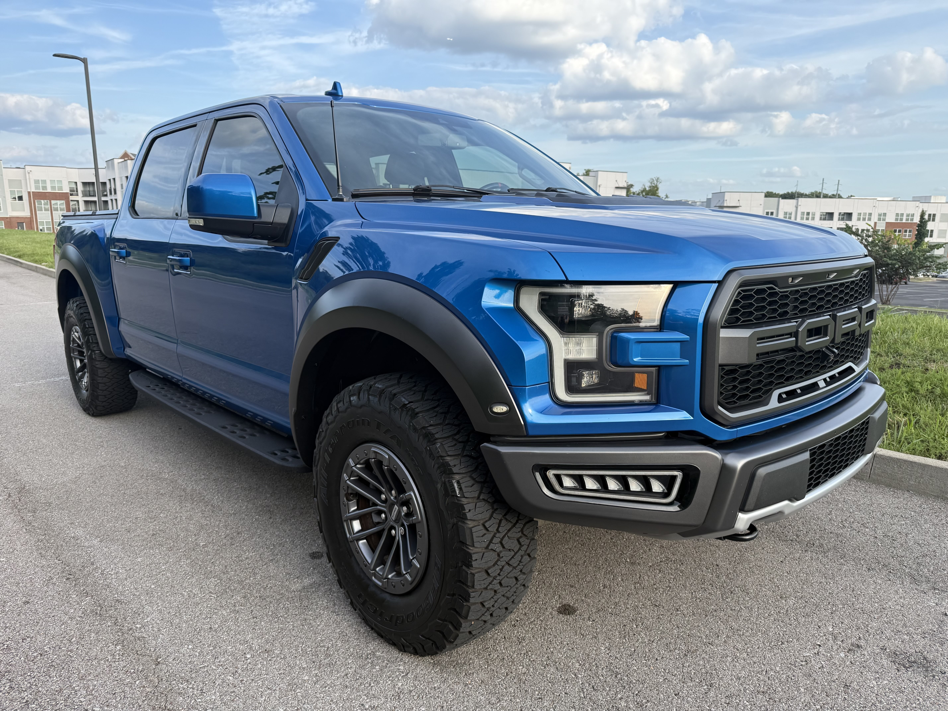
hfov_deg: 71.6
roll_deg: -0.4
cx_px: 474
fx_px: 657
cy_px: 356
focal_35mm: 24
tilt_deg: -11.8
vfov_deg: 56.8
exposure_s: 1/1271
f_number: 1.78
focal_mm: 6.76
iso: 80
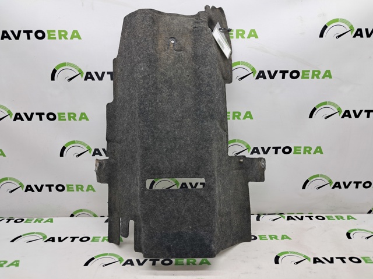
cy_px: 140
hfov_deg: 65.4
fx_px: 291
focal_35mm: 27
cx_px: 186
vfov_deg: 51.3
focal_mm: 4
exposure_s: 1/50
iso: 50
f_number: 1.8
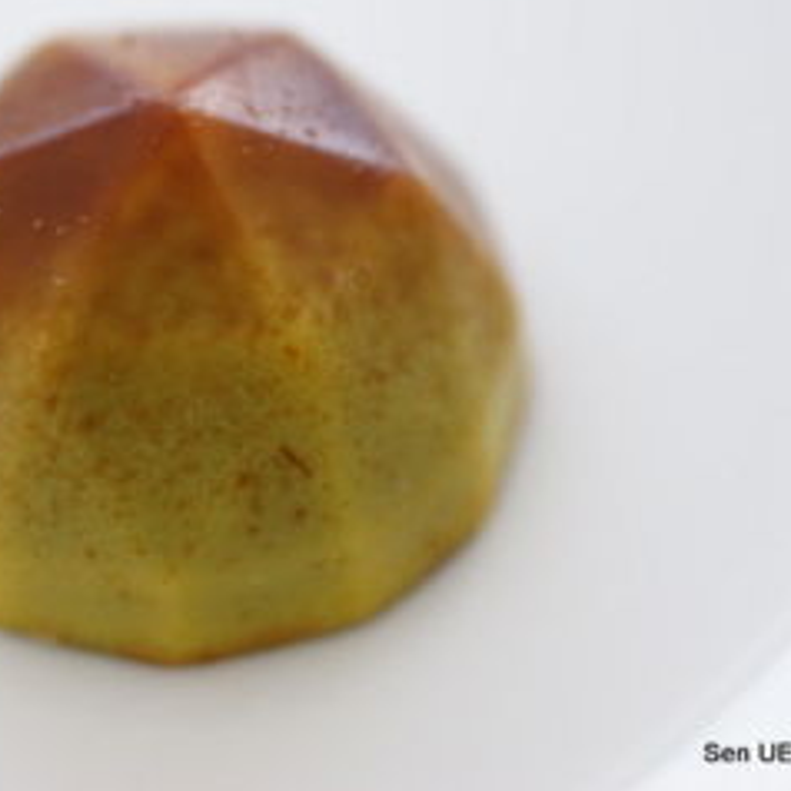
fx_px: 3257
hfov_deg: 13.7
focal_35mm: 126
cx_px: 93
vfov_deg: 13.8
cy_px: 281
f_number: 2.8
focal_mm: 50
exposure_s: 1/40
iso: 400
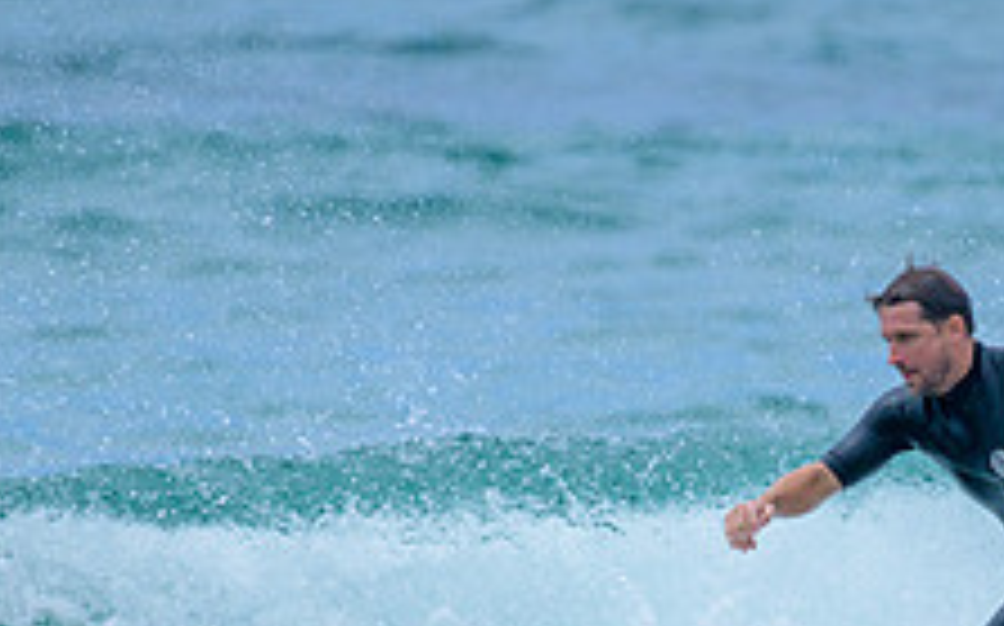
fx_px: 40657
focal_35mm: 1487
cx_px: 815
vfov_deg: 0.9
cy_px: 813
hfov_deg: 1.4
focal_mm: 560
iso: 450
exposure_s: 1/2000
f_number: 8
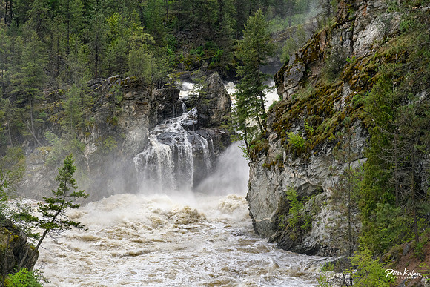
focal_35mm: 100
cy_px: 144
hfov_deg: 20.4
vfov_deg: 13.7
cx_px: 215
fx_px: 1195
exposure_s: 1/1600
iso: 3200
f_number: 8
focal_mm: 100
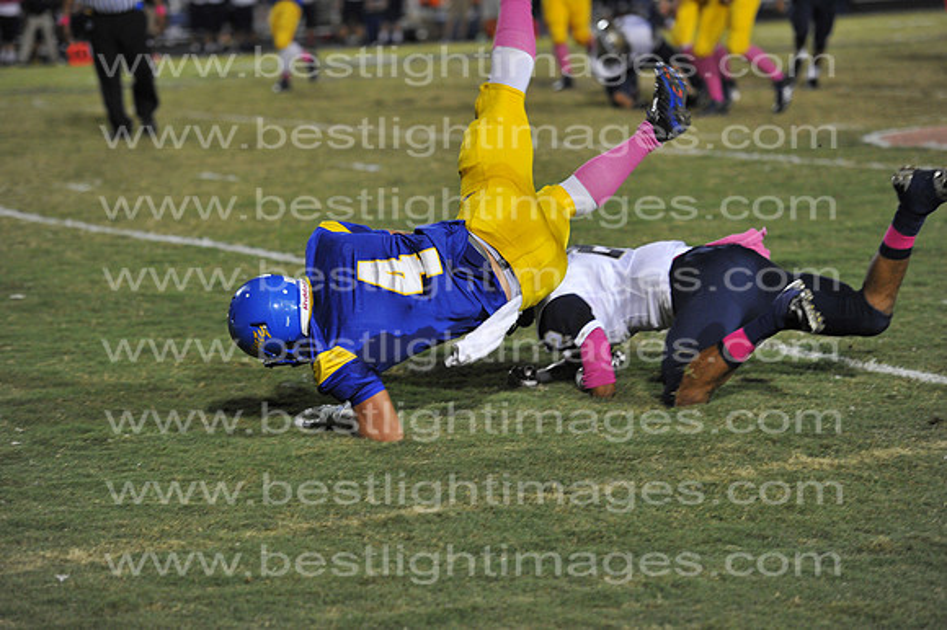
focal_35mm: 122
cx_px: 474
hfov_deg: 16.8
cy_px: 315
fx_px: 3207
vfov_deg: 11.2
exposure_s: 1/400
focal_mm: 122
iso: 3200
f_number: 3.2
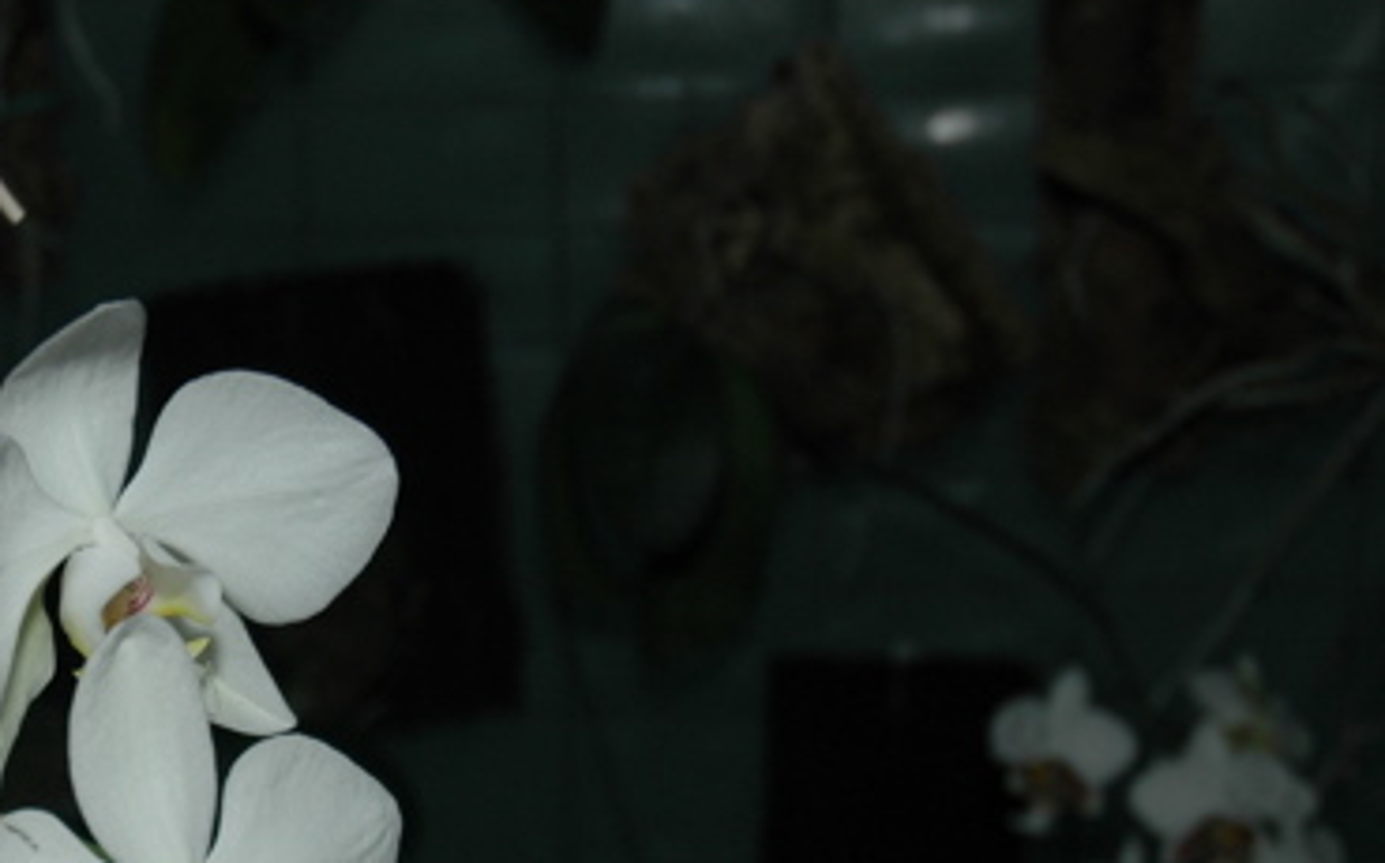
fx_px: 3625
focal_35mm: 96
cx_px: 4
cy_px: 790
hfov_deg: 20.9
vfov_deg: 13.5
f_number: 4
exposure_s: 1/60
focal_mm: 29
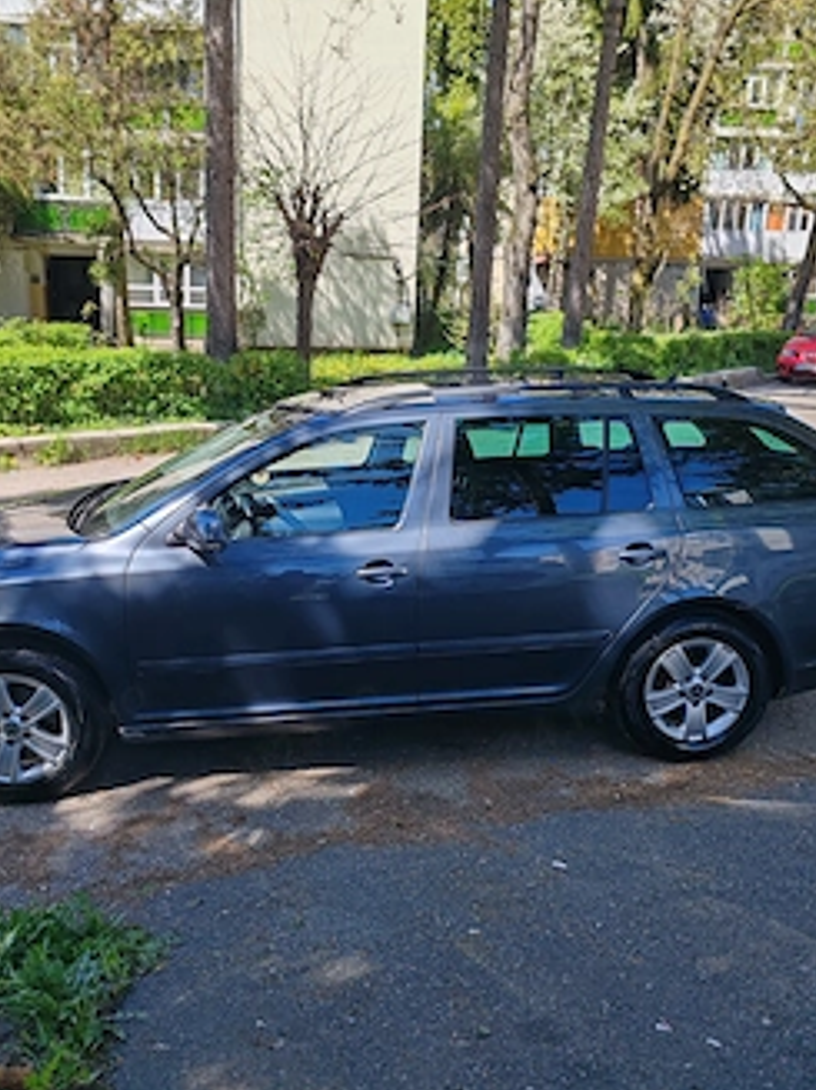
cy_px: 563
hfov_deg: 42.9
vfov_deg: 55.4
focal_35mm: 33
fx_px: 1038
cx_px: 390
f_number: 2.4
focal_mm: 6.12
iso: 50
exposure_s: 1/450
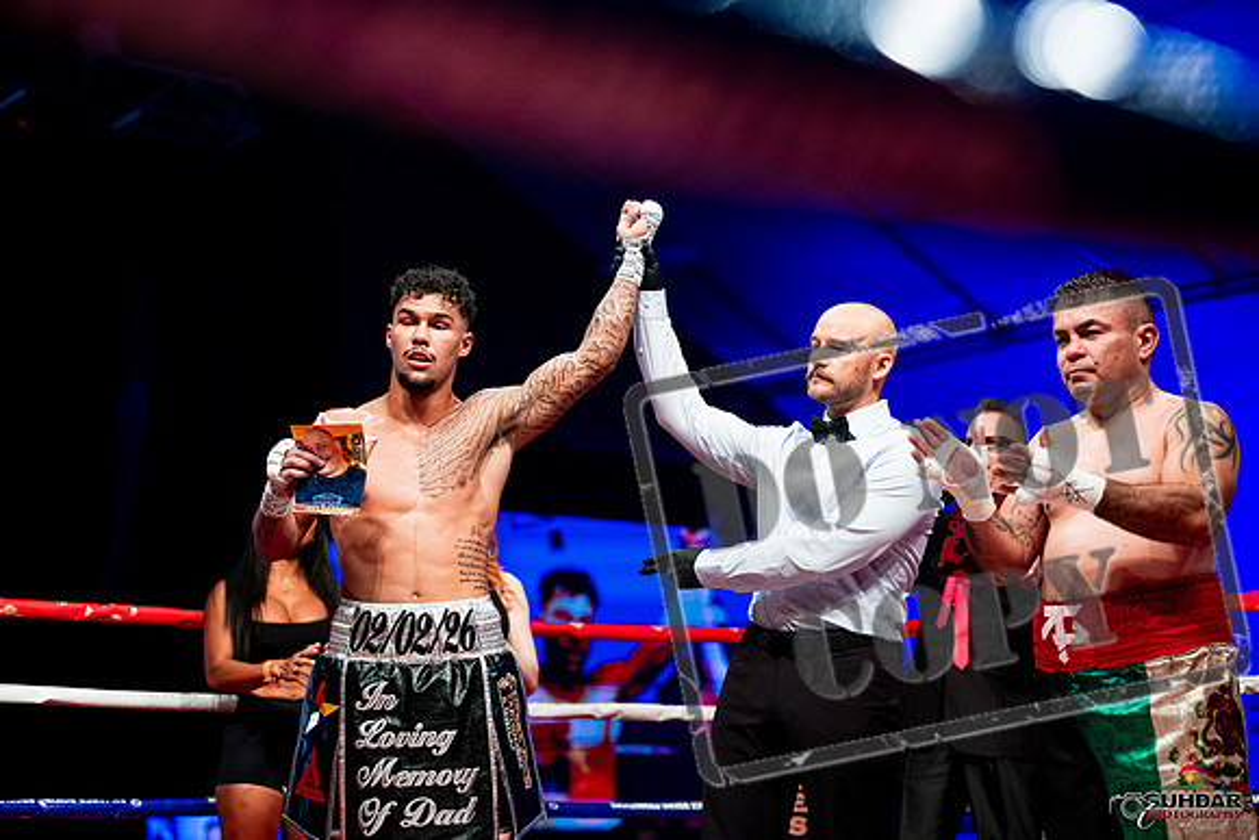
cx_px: 630
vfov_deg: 19.5
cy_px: 420
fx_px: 2449
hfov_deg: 28.8
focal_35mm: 70
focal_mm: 70
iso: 4000
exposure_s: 1/1000
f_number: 2.8
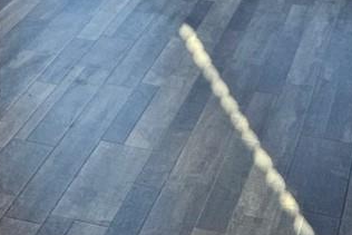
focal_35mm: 121
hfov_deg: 16.5
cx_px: -26
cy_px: -245
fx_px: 1184
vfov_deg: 10.4
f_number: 1.8
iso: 320
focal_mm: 5.4
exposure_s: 1/120
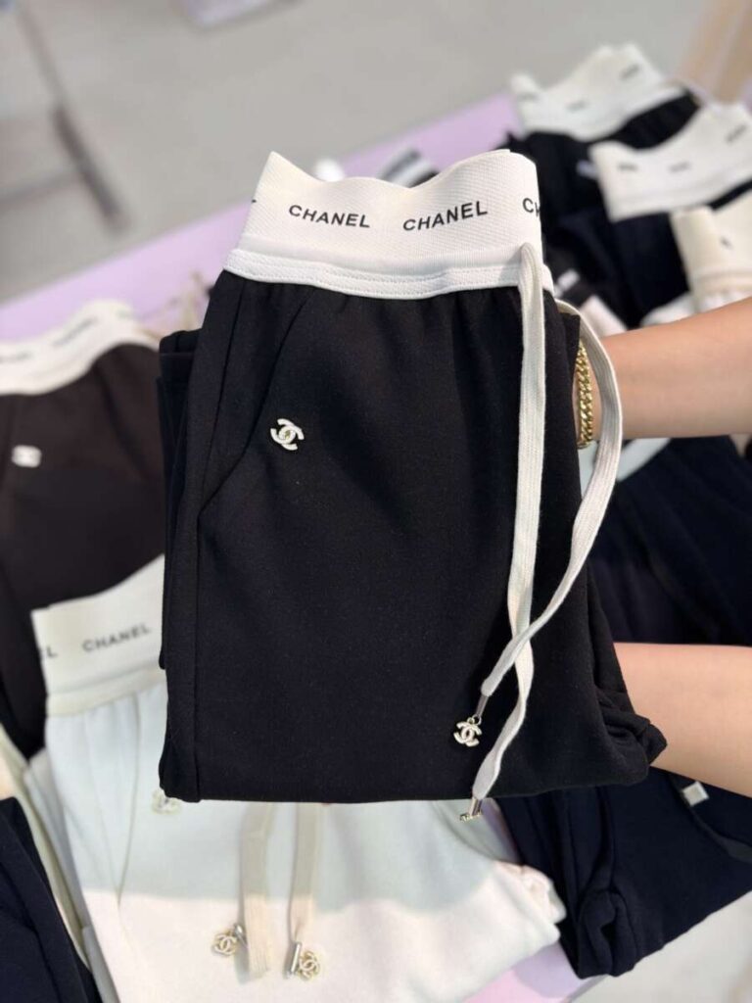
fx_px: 695
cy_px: 502
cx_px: 376
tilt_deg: -63.8
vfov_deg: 71.6
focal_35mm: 24
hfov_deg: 56.8
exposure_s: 1/379
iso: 80
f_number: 1.78
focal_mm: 6.76
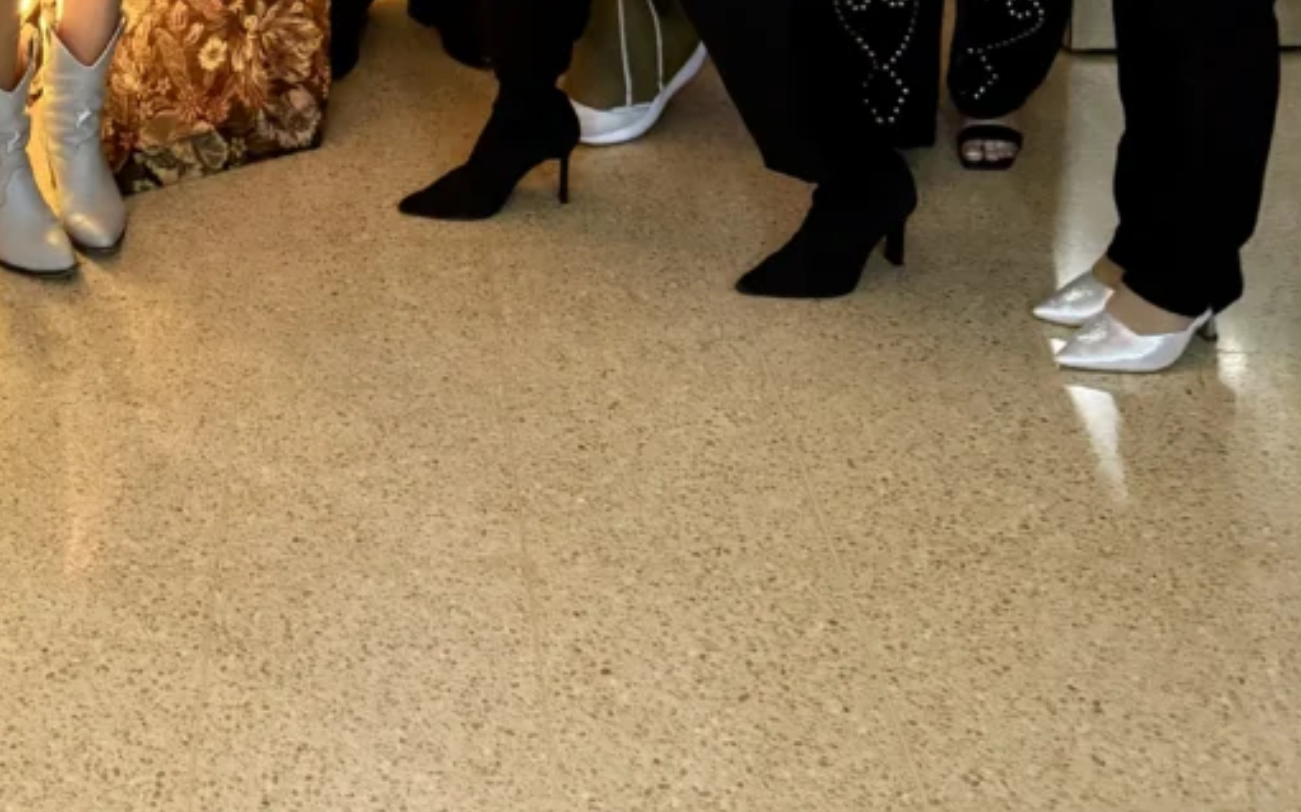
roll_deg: +0.8
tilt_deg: -6.8
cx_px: 440
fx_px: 1808
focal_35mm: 51
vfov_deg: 20.7
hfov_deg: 39.2
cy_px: -481
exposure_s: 1/30
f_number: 1.78
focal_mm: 6.76
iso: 1250
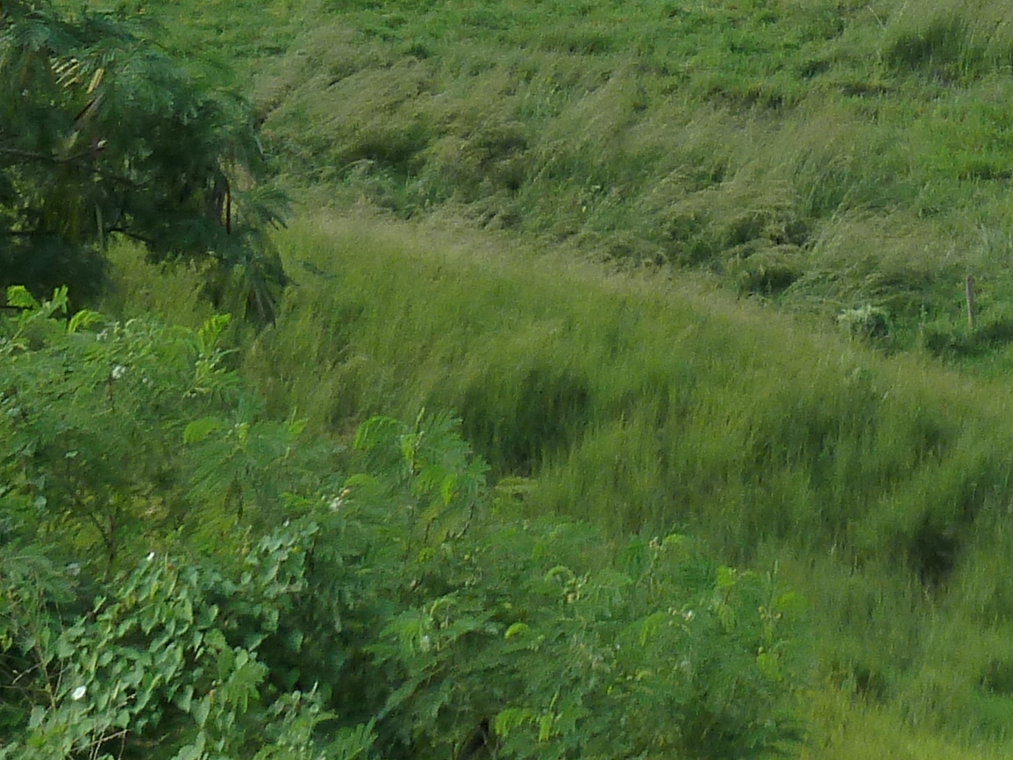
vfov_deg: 6.3
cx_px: 954
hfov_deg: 8.5
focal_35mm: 232
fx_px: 6789
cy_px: -364
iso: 125
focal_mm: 11
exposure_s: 1/320
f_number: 4.1
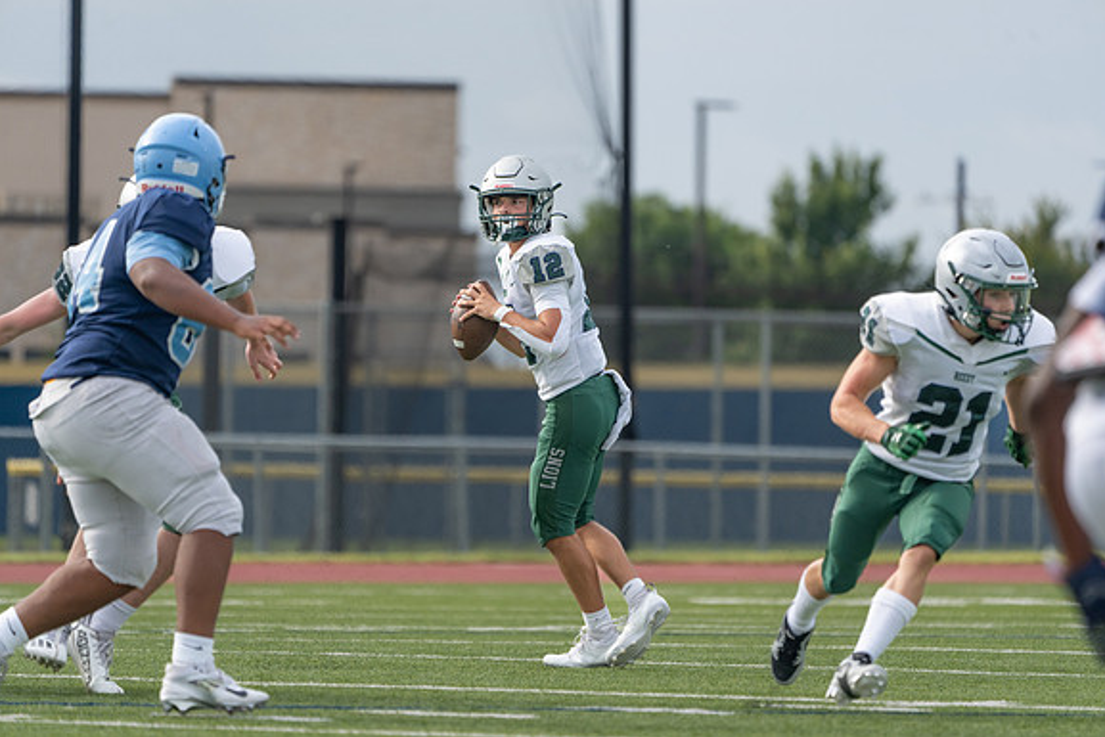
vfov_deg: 3.4
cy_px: 368
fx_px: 12434
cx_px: 553
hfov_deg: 5.1
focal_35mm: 405
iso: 320
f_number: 5.6
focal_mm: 400
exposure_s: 1/1250
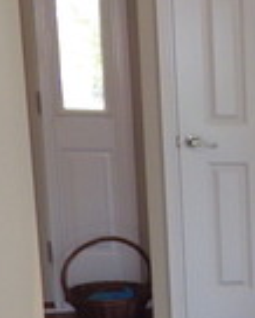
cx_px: 632
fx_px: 952
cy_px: 297
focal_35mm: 101
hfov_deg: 12.0
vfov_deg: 18.6
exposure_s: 1/50
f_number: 3.1
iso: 100
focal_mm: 4
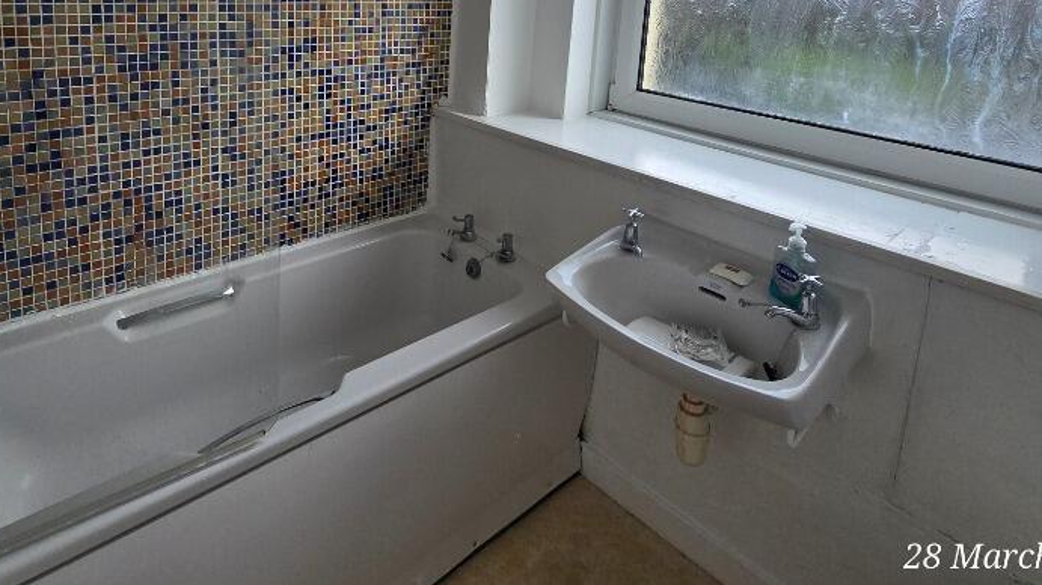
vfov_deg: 48.5
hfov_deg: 83.2
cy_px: 69
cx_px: 439
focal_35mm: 21
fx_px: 580
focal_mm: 2.2
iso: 80
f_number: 2.2
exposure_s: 1/359
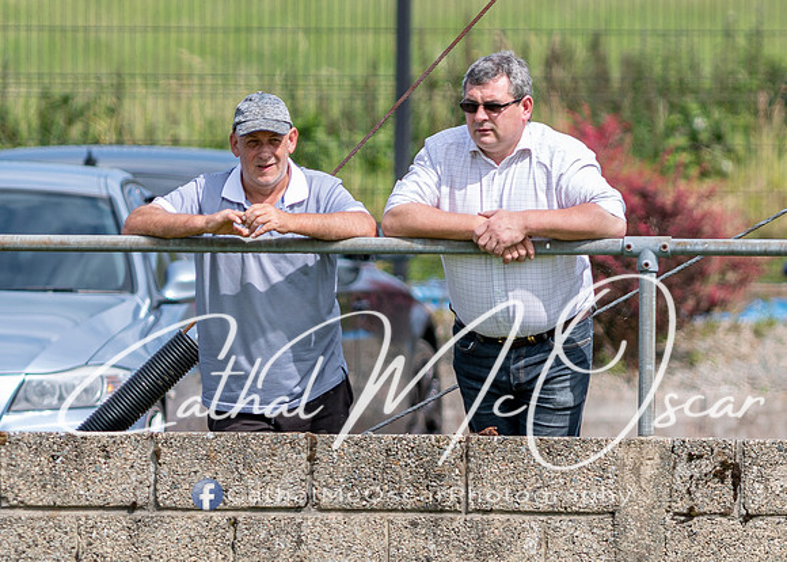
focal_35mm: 881
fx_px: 19677
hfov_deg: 2.3
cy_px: 325
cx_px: 532
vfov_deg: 1.6
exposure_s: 1/1600
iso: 100
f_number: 2.8
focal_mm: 300
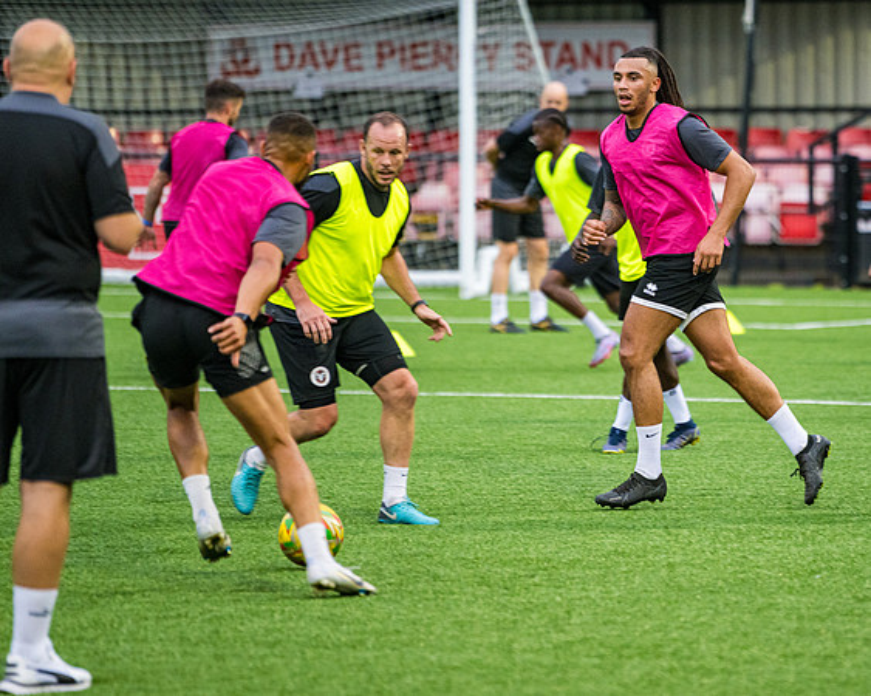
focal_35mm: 276
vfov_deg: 5.6
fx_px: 7122
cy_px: 290
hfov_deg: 7.0
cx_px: 641
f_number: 2.8
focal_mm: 200
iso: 1600
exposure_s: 1/500
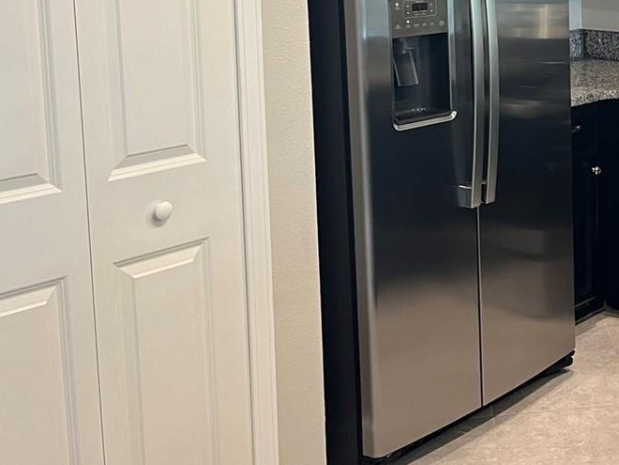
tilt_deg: -8.1
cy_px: 49
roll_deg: -0.4
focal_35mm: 63
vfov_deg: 22.7
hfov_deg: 27.6
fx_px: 1127
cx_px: 713
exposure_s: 1/60
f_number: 1.6
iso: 160
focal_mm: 5.1
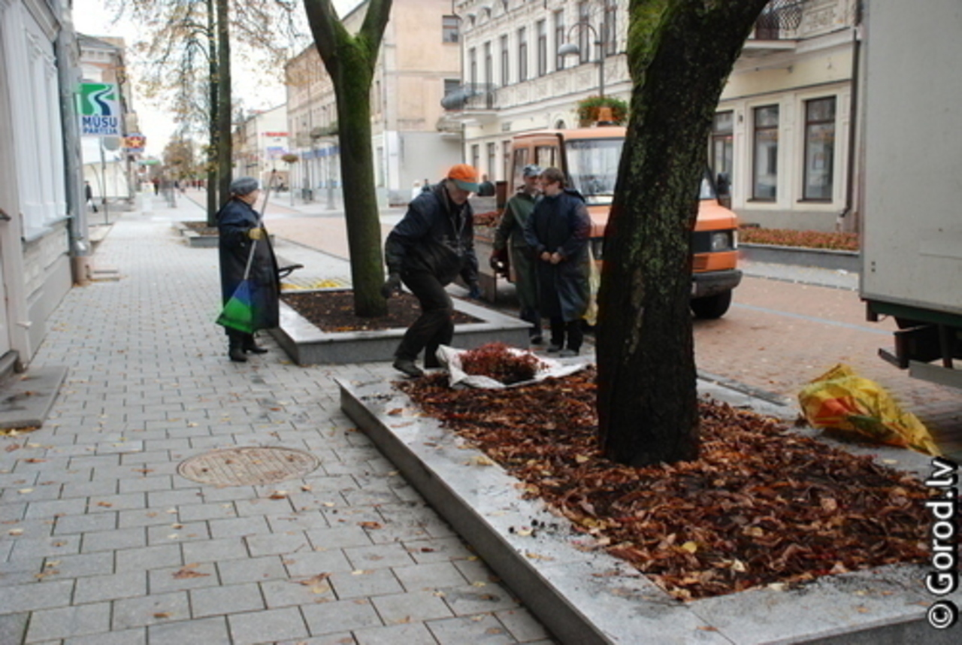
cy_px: 322
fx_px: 964
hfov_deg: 53.1
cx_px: 481
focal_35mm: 36
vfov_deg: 37.0
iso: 640
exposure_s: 1/125
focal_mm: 24
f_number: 3.8
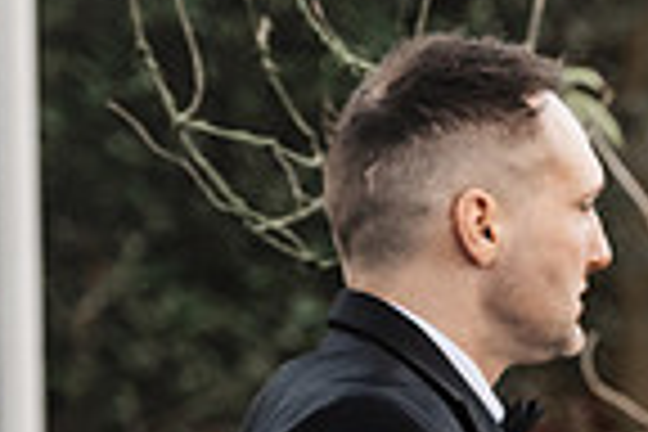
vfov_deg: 3.4
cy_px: 655
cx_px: 1130
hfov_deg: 5.1
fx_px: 7235
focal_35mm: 402
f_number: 2.8
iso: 640
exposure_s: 1/400
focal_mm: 100
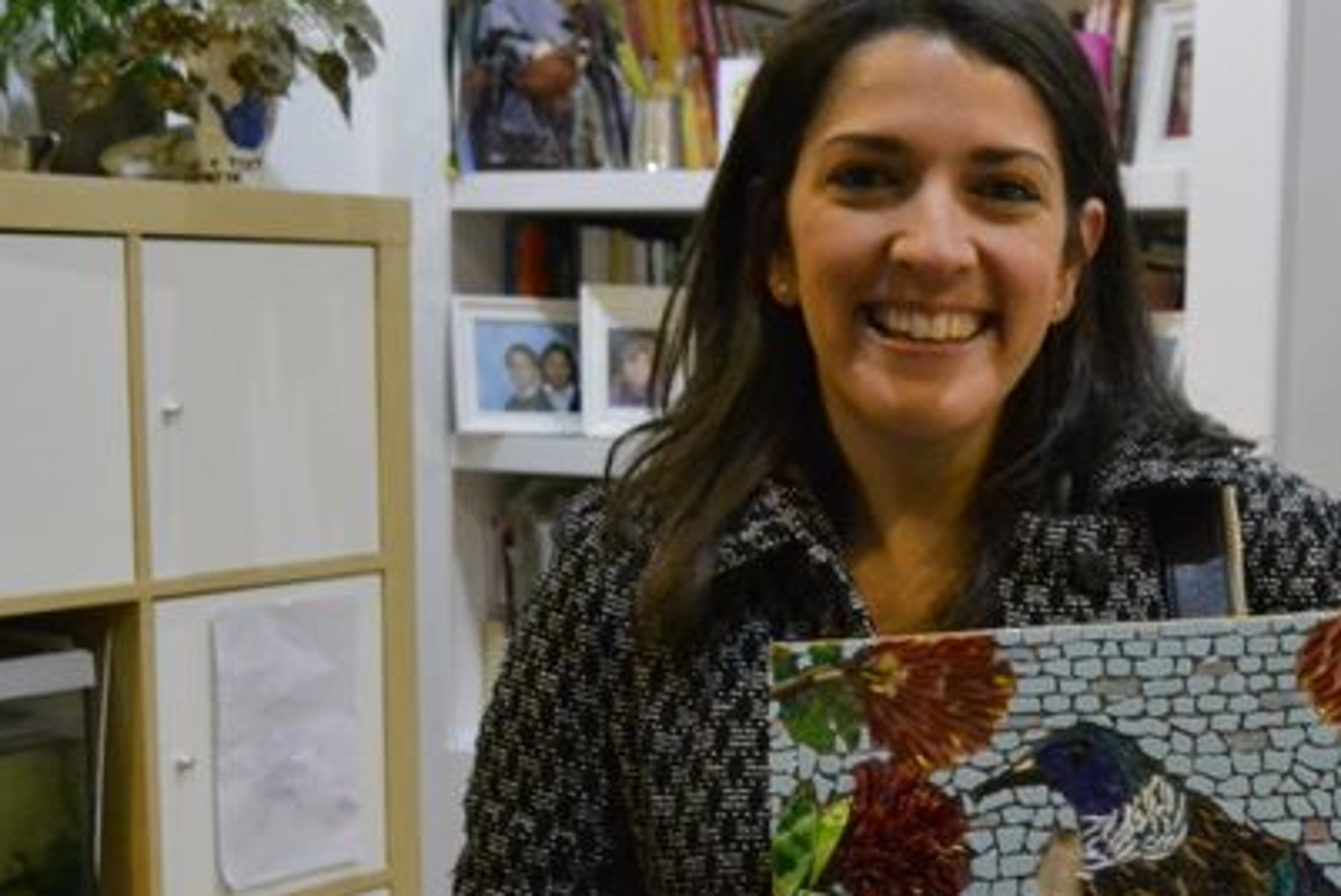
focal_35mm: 67
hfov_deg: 29.5
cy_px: 694
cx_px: 1040
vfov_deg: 20.2
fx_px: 2497
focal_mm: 28
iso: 4000
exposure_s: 1/30
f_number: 4.5
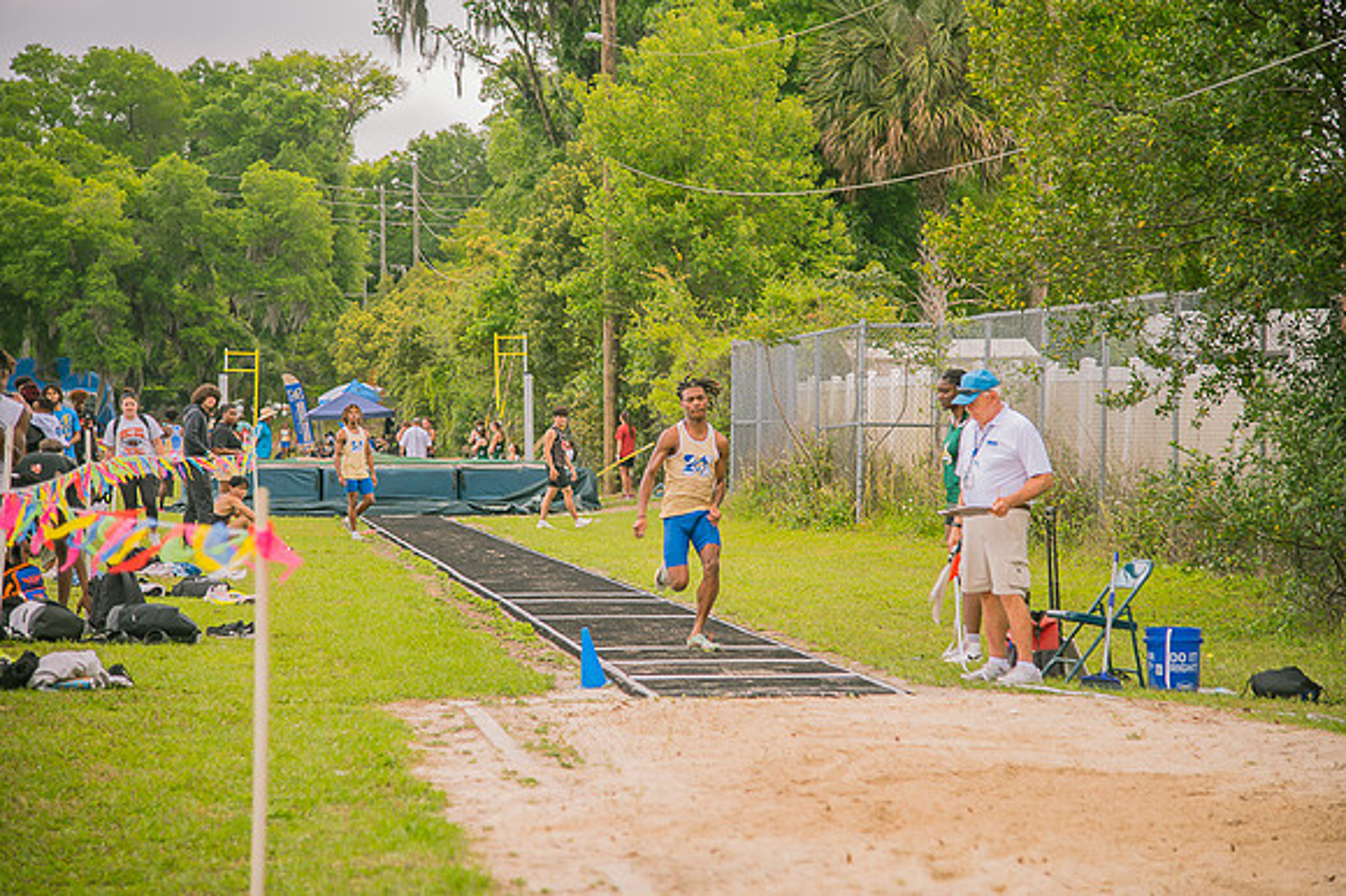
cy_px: 448
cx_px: 673
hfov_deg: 20.8
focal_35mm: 98
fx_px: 3662
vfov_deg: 13.9
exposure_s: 1/200
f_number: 4
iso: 200
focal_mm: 98
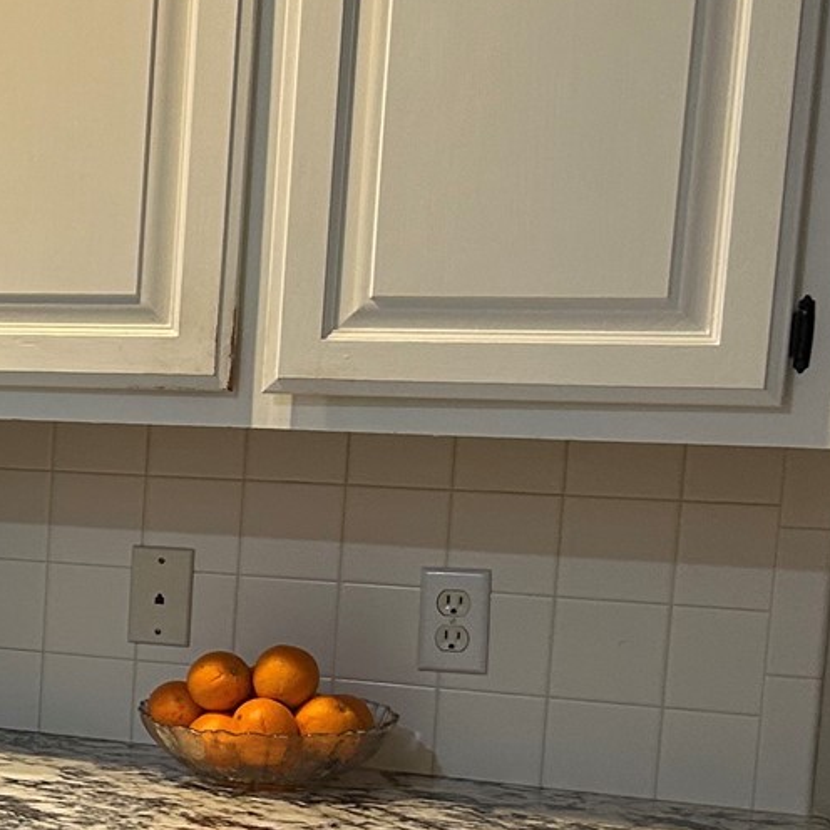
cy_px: 646
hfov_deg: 16.7
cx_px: -597
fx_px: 2414
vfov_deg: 19.3
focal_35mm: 89
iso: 125
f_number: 1.5
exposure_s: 1/60
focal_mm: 5.7
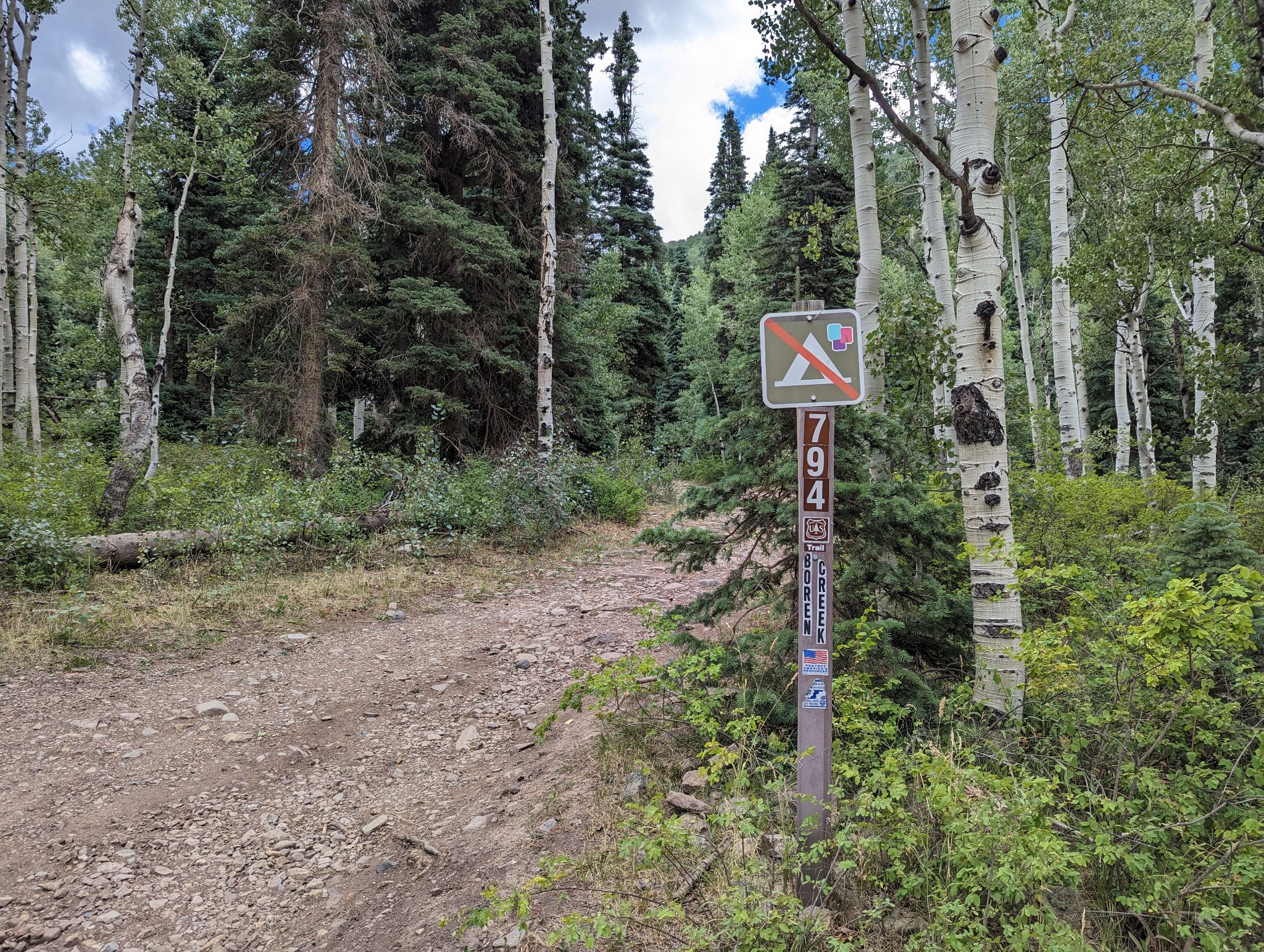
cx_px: 632
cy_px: 476
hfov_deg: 71.5
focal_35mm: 24
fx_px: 878
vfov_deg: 56.9
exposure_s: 1/497
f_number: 1.85
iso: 32
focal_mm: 6.81
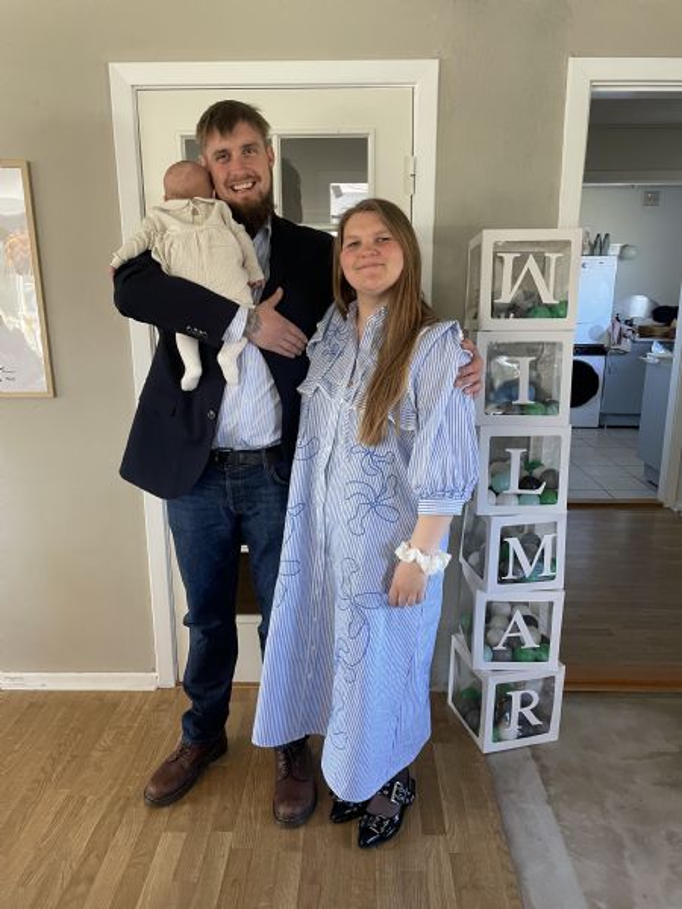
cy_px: 454
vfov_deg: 67.3
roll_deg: +0.3
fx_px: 683
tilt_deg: -14.6
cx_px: 341
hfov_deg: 53.1
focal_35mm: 26
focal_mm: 4.2
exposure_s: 1/66
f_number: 1.6
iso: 125
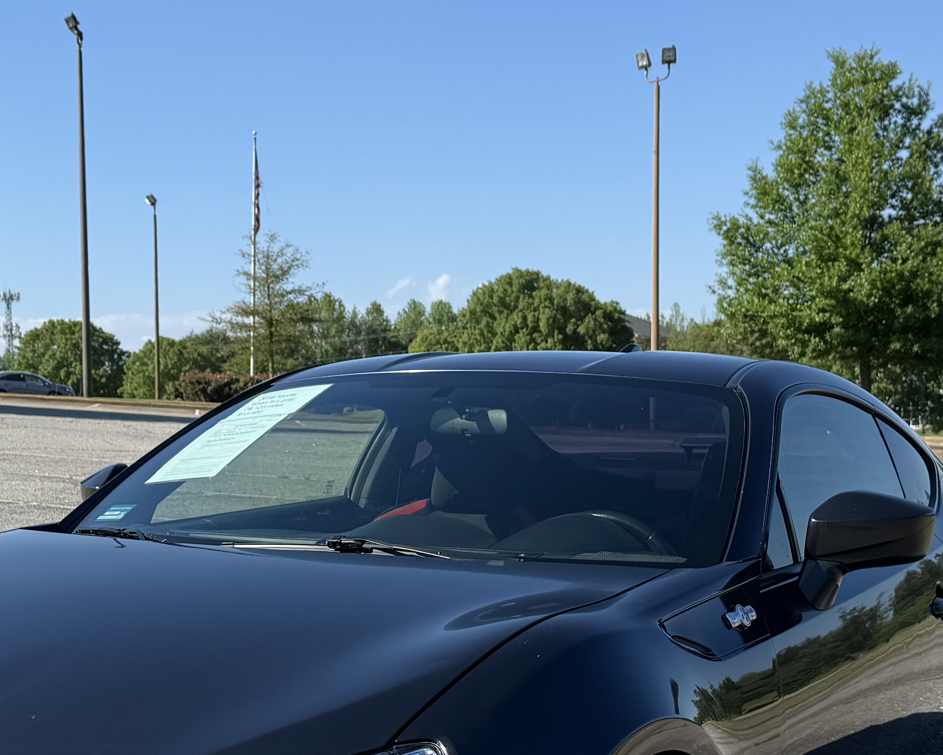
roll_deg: +1.1
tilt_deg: -2.3
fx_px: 1786
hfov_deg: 29.5
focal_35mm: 64
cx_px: 382
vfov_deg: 23.7
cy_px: 503
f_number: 1.78
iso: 80
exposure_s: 1/3597
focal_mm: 6.76
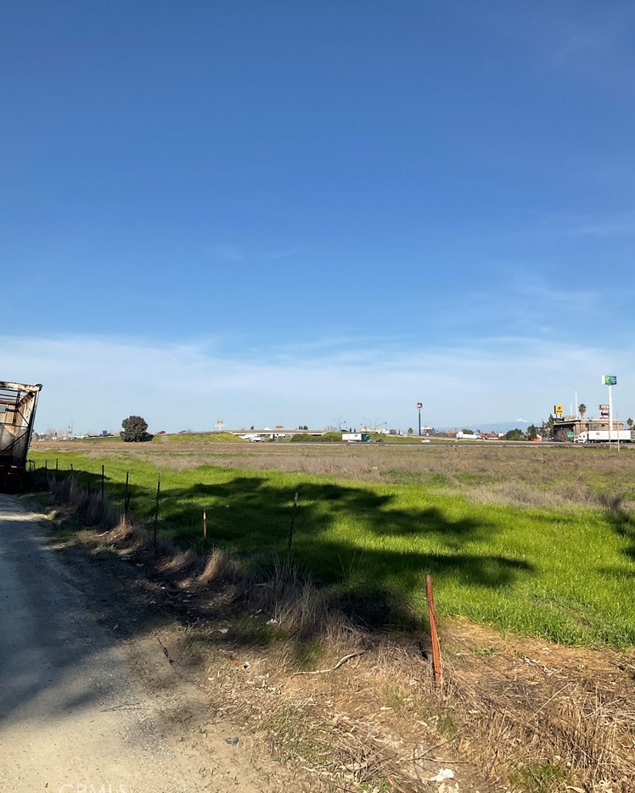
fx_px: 728
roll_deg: +0.2
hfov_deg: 47.1
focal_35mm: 31
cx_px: 323
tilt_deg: +5.0
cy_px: 370
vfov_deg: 57.1
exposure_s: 1/2427
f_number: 1.8
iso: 16
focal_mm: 3
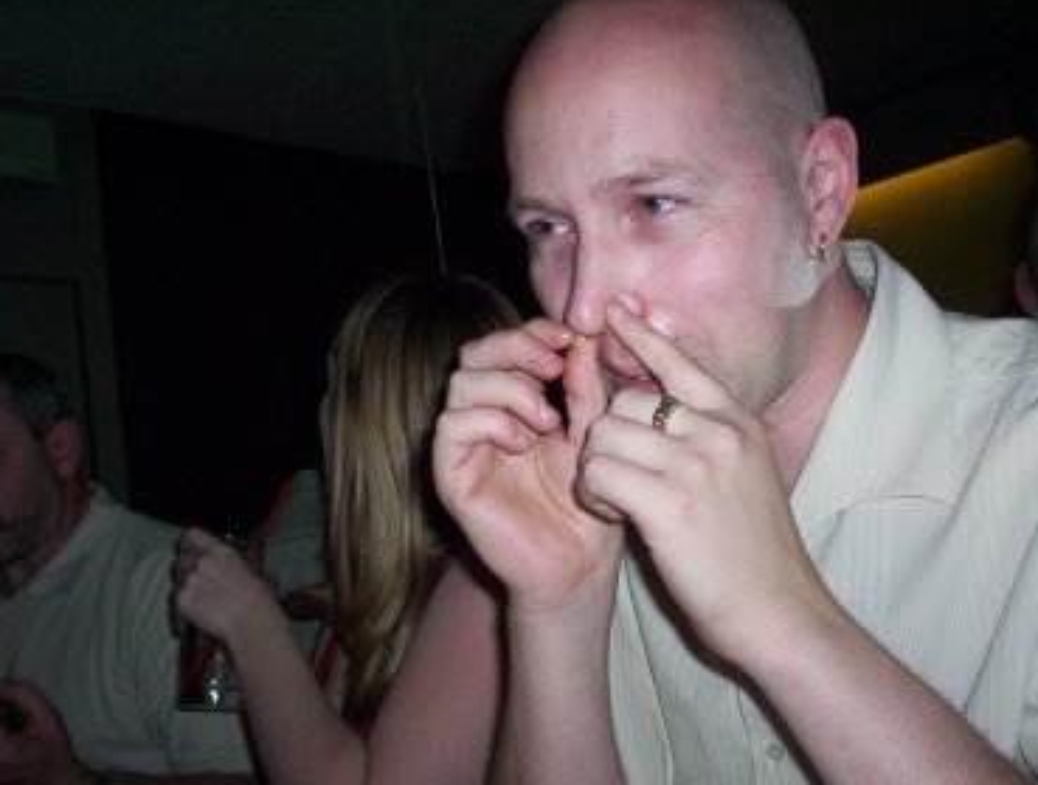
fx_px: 1263
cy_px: 408
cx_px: 551
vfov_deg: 34.5
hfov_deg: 44.7
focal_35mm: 42
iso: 140
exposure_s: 1/60
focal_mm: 4.99
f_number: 4.5
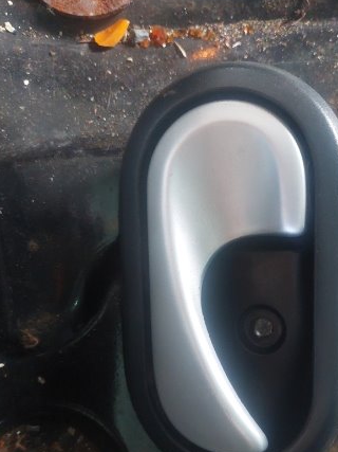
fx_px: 469
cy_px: 295
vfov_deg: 50.6
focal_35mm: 36
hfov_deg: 39.5
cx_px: 199
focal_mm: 5.23
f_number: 1.8
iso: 500
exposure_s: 1/50
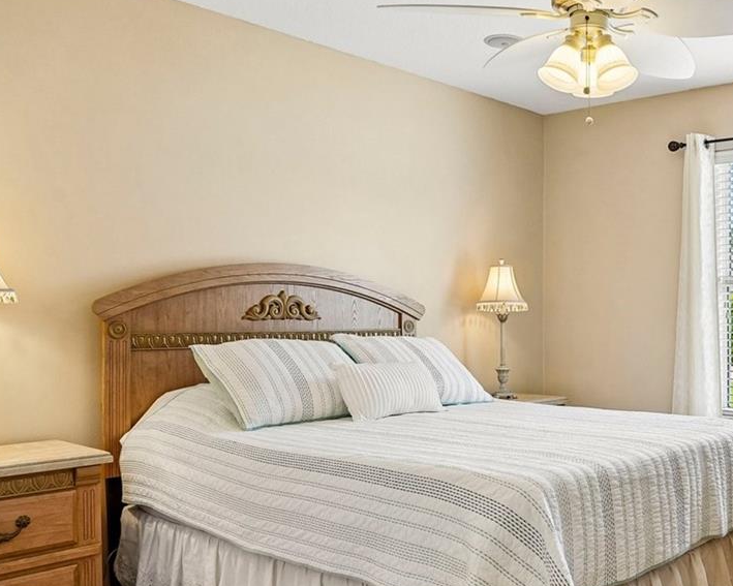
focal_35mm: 36
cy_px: 321
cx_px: 616
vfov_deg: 41.1
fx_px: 781
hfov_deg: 46.8
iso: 400
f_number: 9
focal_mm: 17
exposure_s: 1/25
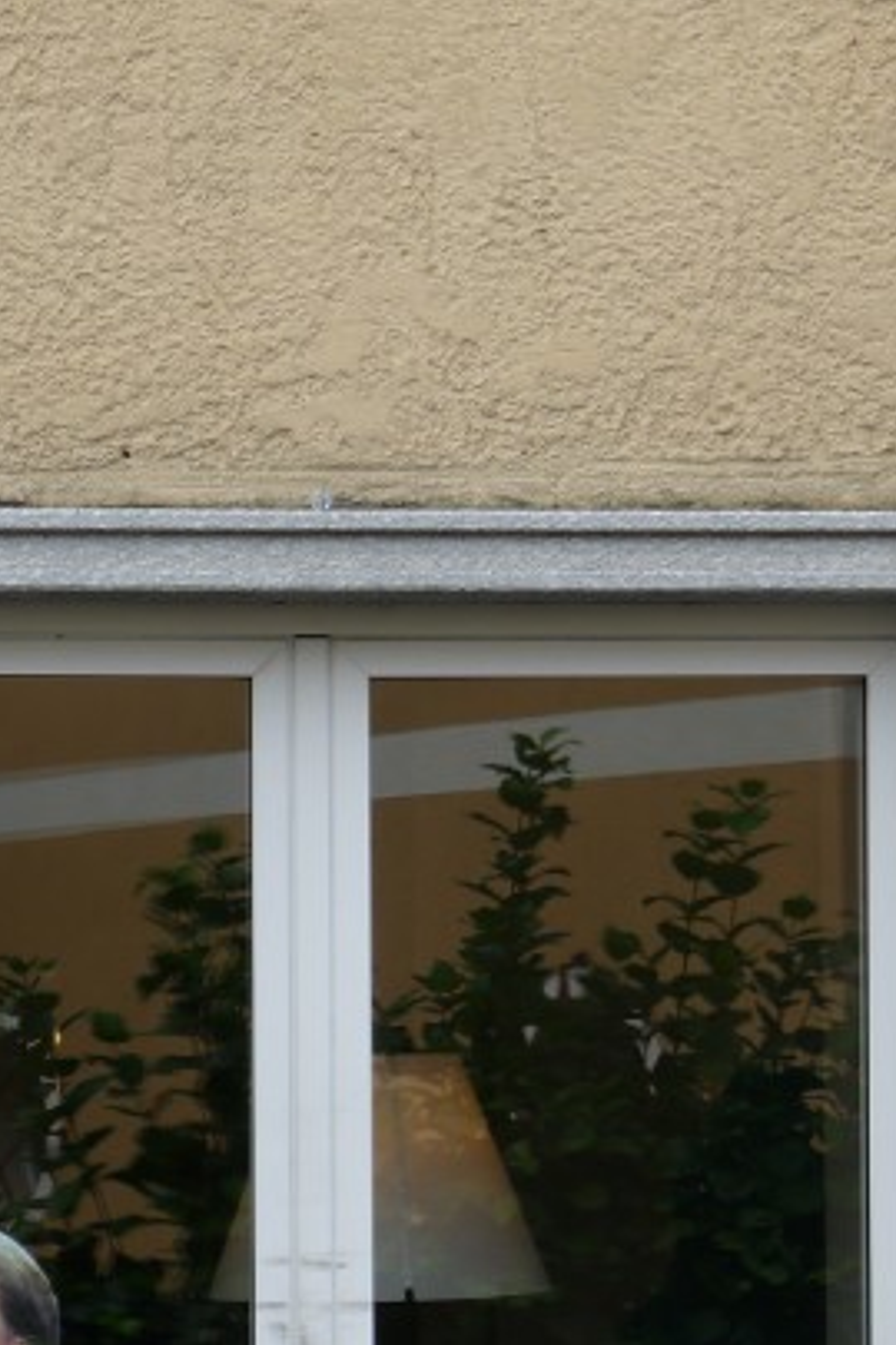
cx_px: 262
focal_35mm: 158
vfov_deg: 13.0
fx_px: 5898
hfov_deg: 8.7
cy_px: 1006
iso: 80
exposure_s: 1/320
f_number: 3.2
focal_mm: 17.1
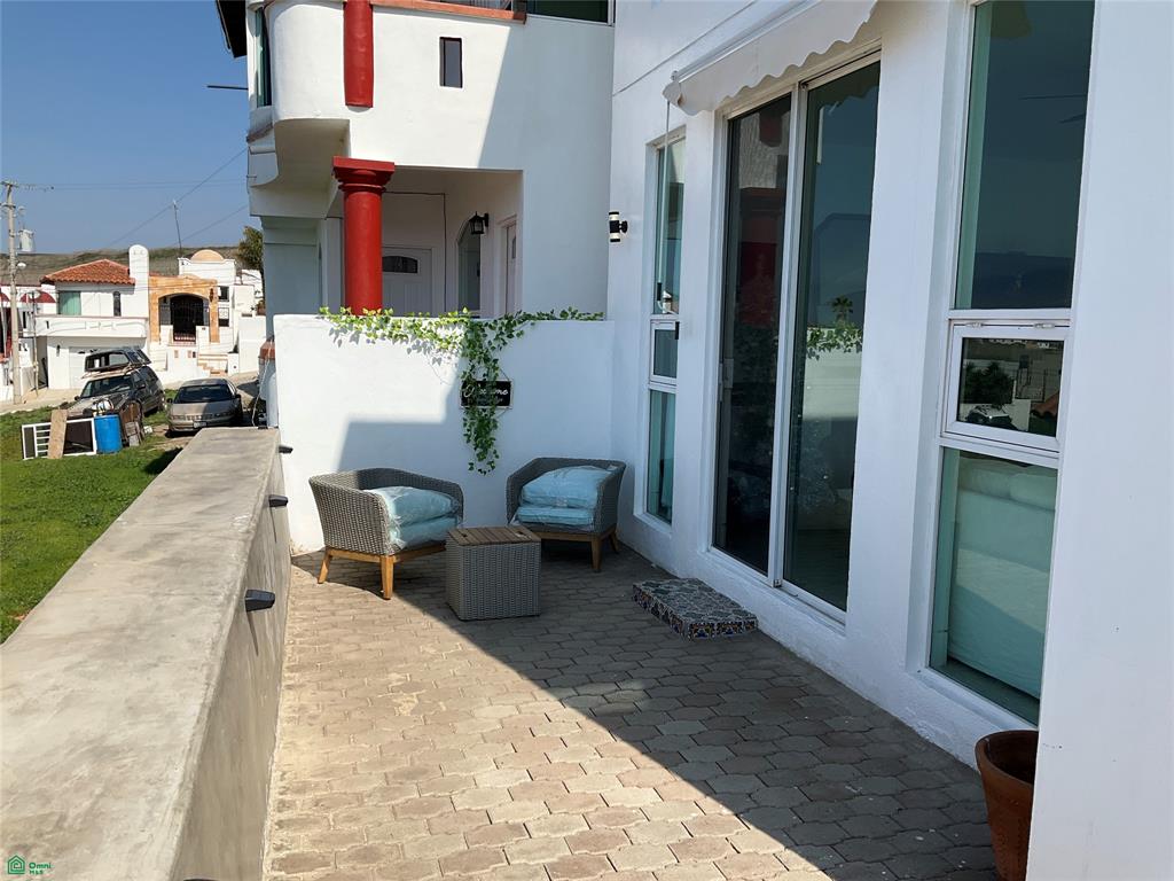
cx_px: 587
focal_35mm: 29
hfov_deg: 61.7
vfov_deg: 48.2
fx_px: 984
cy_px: 440
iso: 25
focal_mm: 3
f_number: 1.8
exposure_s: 1/2801
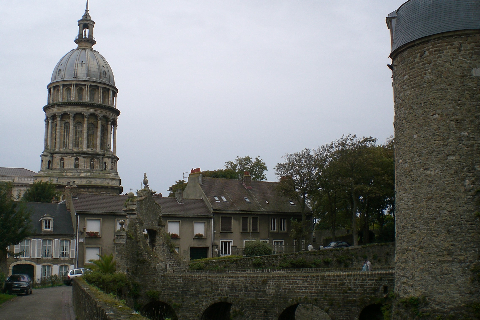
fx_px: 533
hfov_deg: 48.5
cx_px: 240
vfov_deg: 33.4
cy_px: 167
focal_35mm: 40
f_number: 4.4
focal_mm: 6.3
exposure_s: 1/400
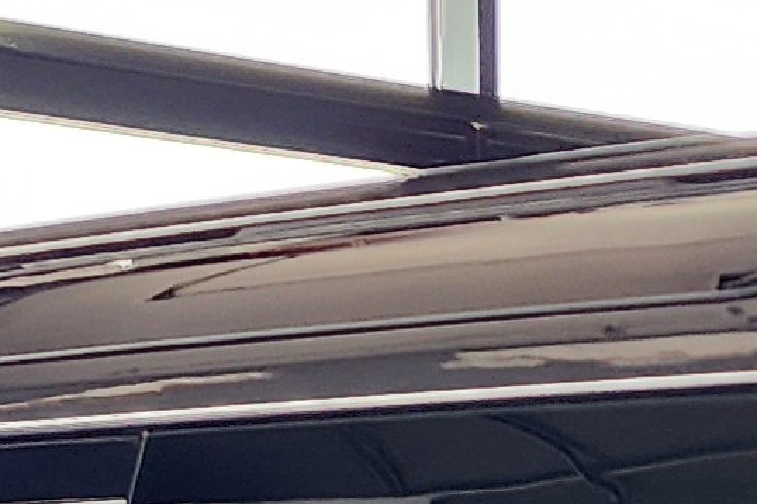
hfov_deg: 11.3
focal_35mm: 178
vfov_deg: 6.6
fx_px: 3741
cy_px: 1788
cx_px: 920
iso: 64
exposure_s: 1/100
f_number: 1.8
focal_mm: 6.4
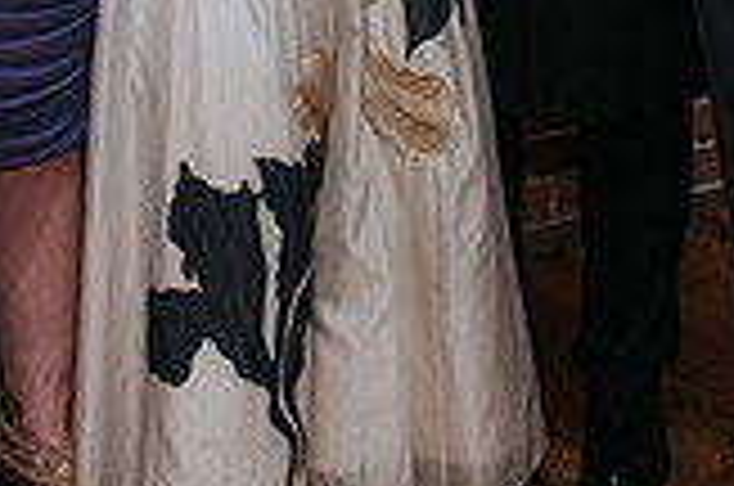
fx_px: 2767
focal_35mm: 136
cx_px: 506
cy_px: -360
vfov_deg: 9.6
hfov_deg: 15.1
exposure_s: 1/200
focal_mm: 35
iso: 800
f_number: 4
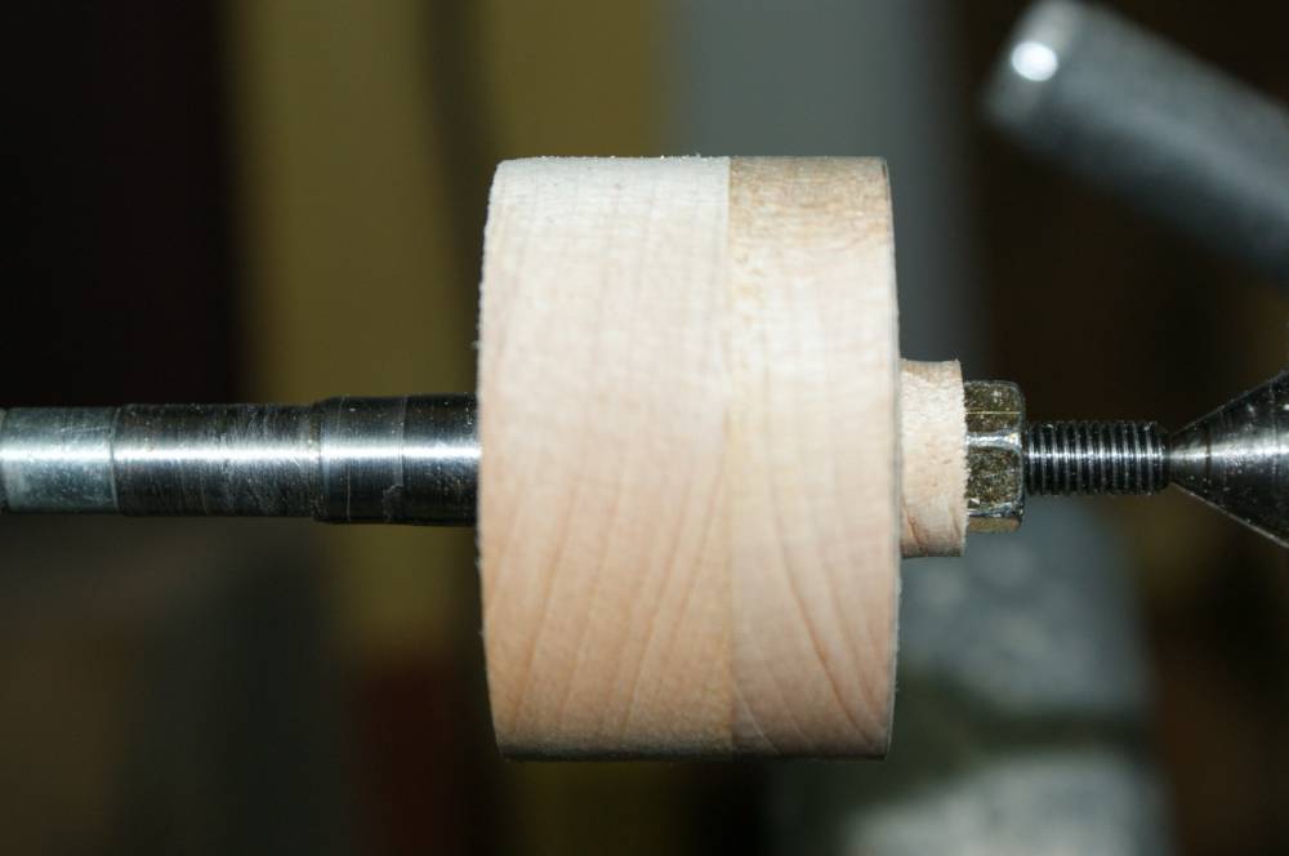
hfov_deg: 22.6
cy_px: 428
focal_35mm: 90
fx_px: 3218
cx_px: 644
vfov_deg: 15.1
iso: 400
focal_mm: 60
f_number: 6.3
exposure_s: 1/100
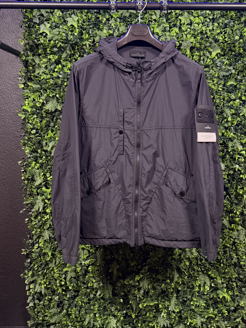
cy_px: 133
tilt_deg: -3.6
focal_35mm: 29
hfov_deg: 48.1
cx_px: 138
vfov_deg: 61.2
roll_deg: -0.1
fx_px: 275
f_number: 1.78
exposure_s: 1/50
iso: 800
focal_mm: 6.76
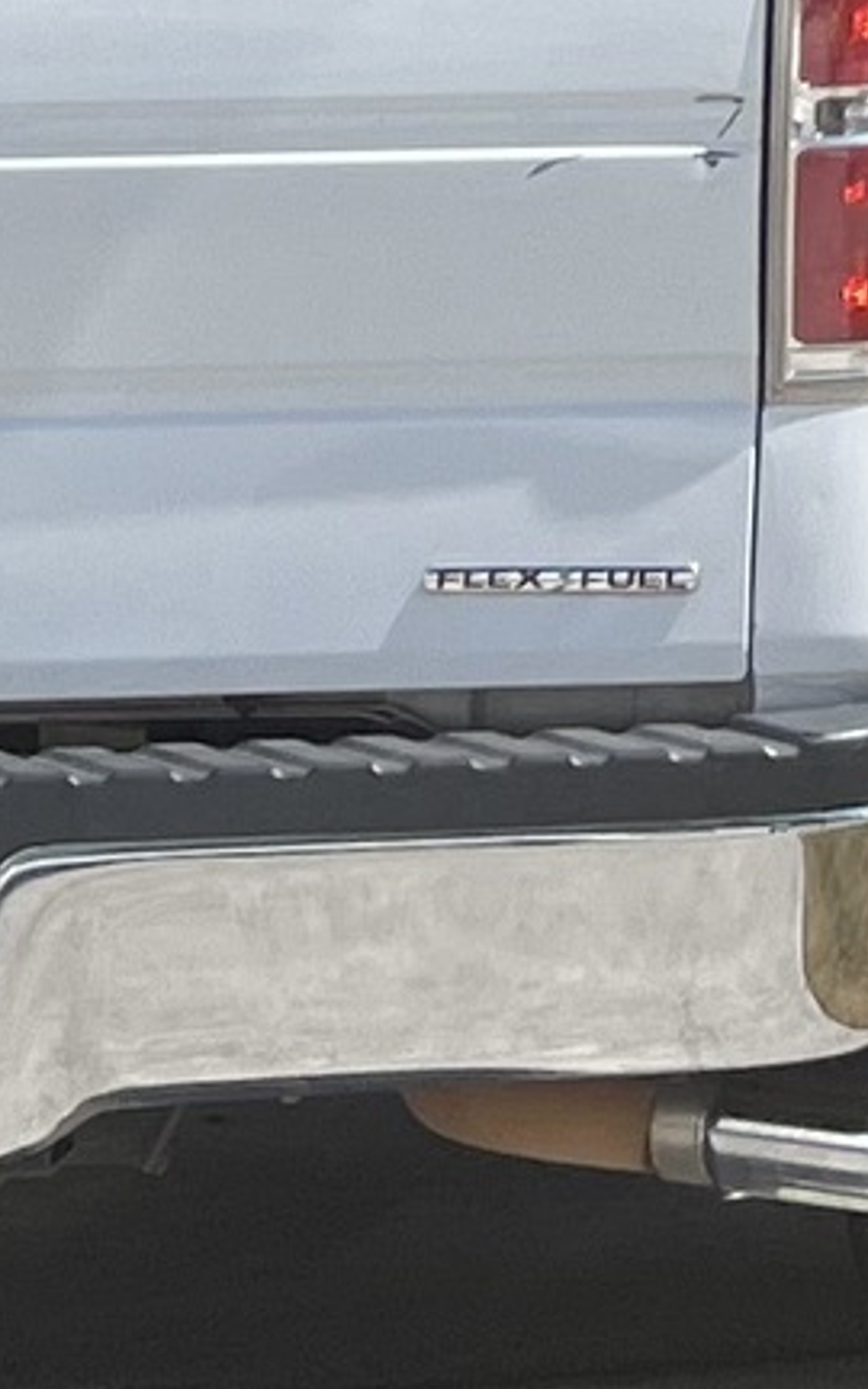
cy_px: -1801
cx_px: 2893
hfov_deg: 6.0
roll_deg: +1.1
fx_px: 7418
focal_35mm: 196
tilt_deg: +11.8
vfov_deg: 9.6
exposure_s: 1/2222
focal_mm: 5.1
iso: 50
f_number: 1.6
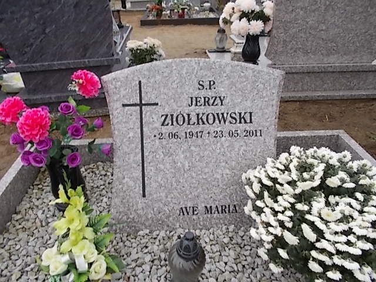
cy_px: 141
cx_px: 188
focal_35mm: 26
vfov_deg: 53.1
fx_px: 282
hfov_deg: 67.3
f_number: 3.2
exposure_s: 1/50
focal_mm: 4.6
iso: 80
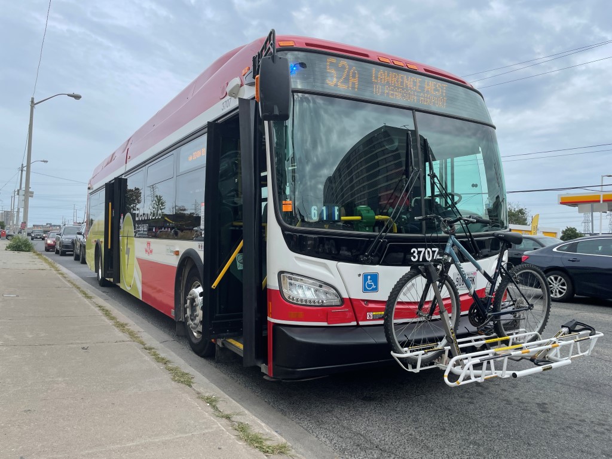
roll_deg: -2.5
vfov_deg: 53.1
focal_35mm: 26
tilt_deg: +2.3
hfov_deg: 67.3
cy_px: 230
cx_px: 306
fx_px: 460
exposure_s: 1/2618
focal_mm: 4.2
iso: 32
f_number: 1.6
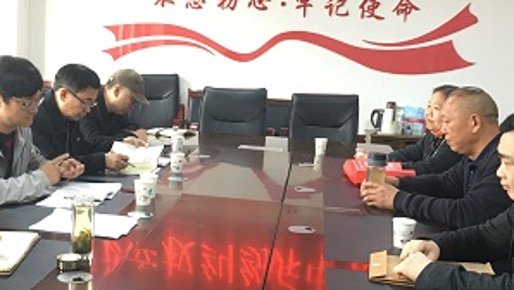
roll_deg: -3.1
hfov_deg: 38.9
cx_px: 198
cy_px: 129
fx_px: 723
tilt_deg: -5.8
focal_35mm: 53
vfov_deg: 22.7
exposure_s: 1/17
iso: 80
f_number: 2.2
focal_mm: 4.15
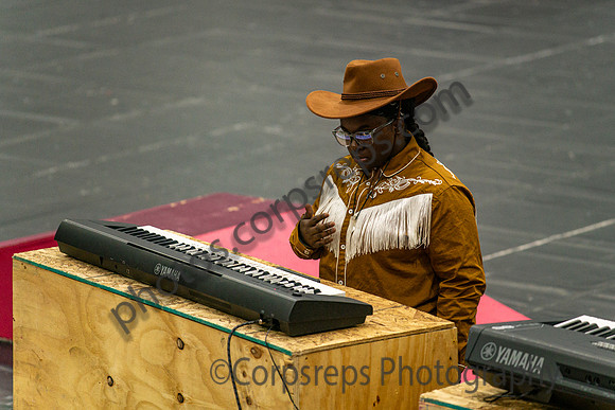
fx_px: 3932
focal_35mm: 230
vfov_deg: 6.0
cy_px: 190
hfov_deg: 8.9
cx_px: 327
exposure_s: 1/500
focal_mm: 200
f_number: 4
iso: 3200
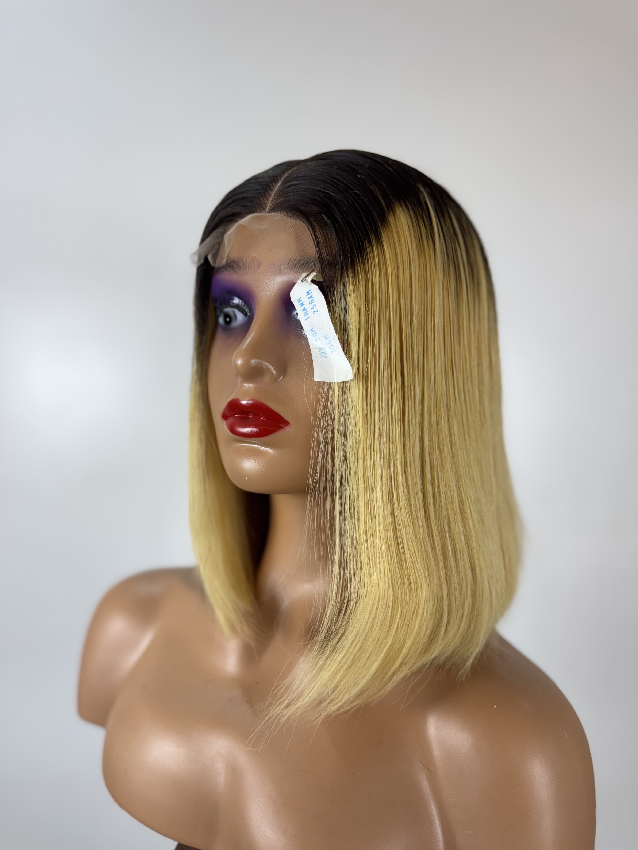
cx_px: 319
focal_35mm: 24
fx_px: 590
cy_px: 425
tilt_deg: -3.3
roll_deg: +0.6
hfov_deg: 56.8
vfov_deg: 71.6
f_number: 1.78
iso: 64
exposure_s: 1/100
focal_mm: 6.76
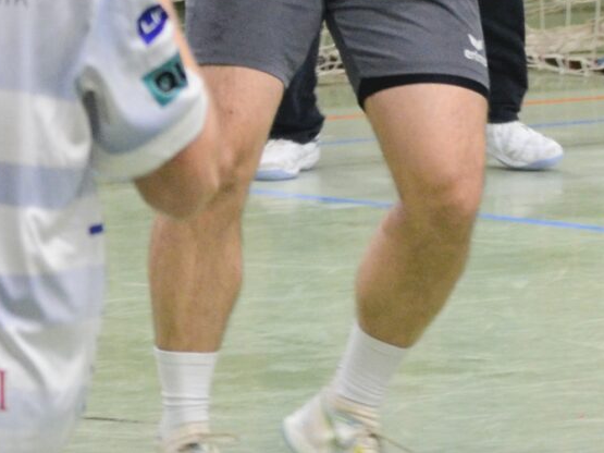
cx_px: 685
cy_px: -172
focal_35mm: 412
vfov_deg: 3.6
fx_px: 7187
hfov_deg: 4.8
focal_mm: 62
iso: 1600
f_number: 4.2
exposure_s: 1/200
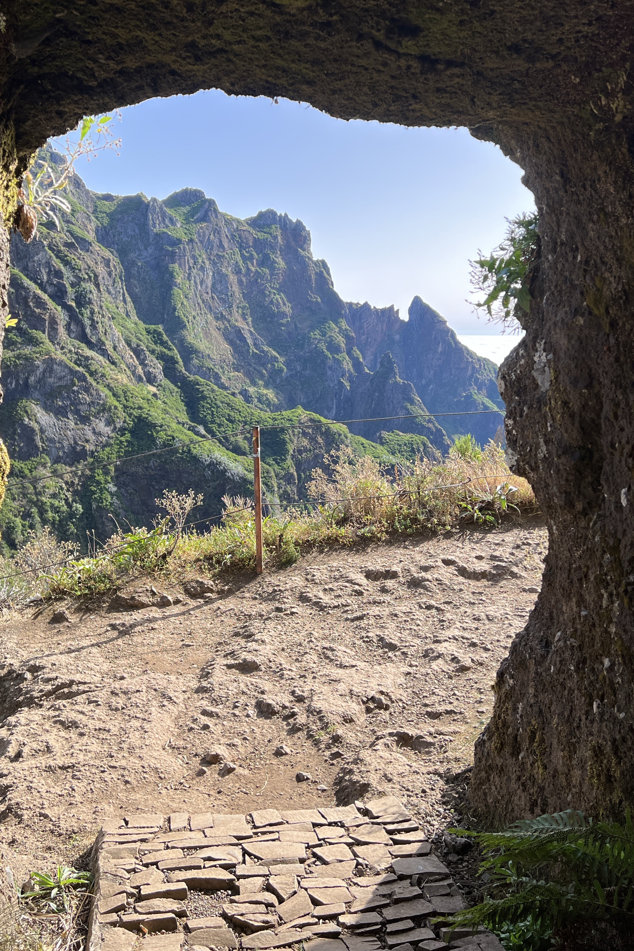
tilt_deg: -5.5
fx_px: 872
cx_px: 260
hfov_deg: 39.8
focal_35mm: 33
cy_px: 411
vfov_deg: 57.0
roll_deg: -0.5
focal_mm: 5.7
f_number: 1.5
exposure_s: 1/1377
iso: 50
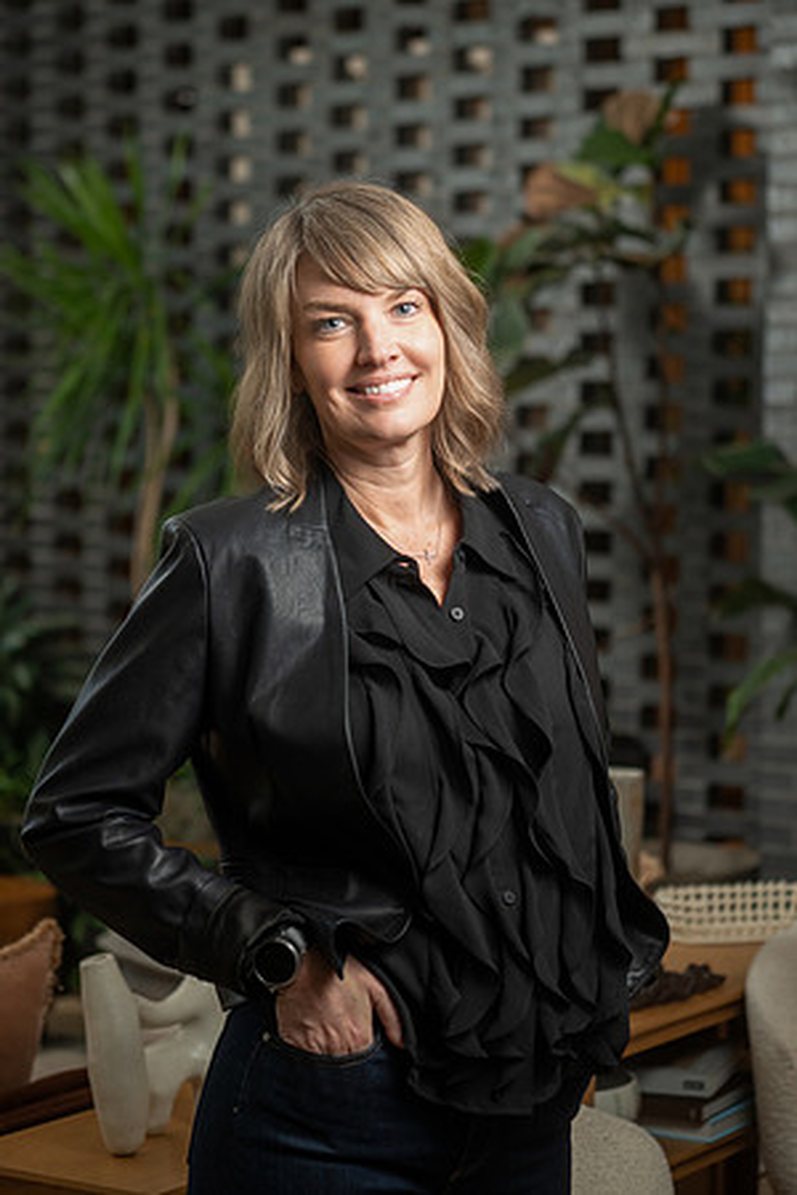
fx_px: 2822
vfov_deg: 23.9
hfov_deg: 16.1
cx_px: 398
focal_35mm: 85
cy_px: 598
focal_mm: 85
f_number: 4
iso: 800
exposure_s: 1/200
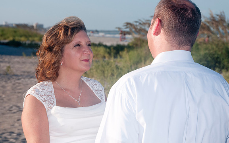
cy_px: 66
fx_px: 986
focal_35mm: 158
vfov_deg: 8.3
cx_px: 106
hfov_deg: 13.2
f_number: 11
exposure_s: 1/250
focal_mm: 95
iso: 100
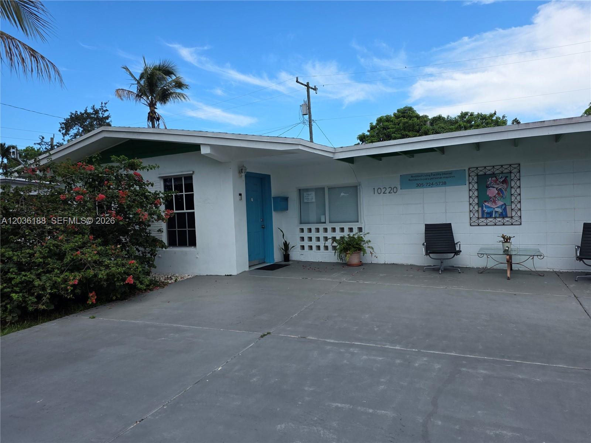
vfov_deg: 58.9
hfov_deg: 73.9
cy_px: 222
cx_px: 296
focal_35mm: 23
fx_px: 393
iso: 80
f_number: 1.7
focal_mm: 6.25
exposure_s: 1/2905
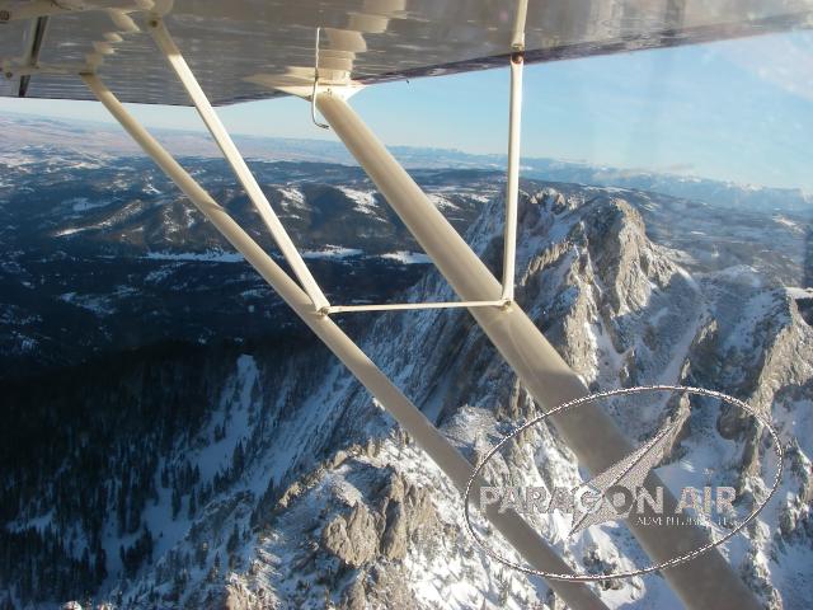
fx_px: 892
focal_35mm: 38
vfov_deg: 37.7
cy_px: 305
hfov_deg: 49.0
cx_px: 406
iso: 64
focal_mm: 6.3
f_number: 6.6
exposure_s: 1/125
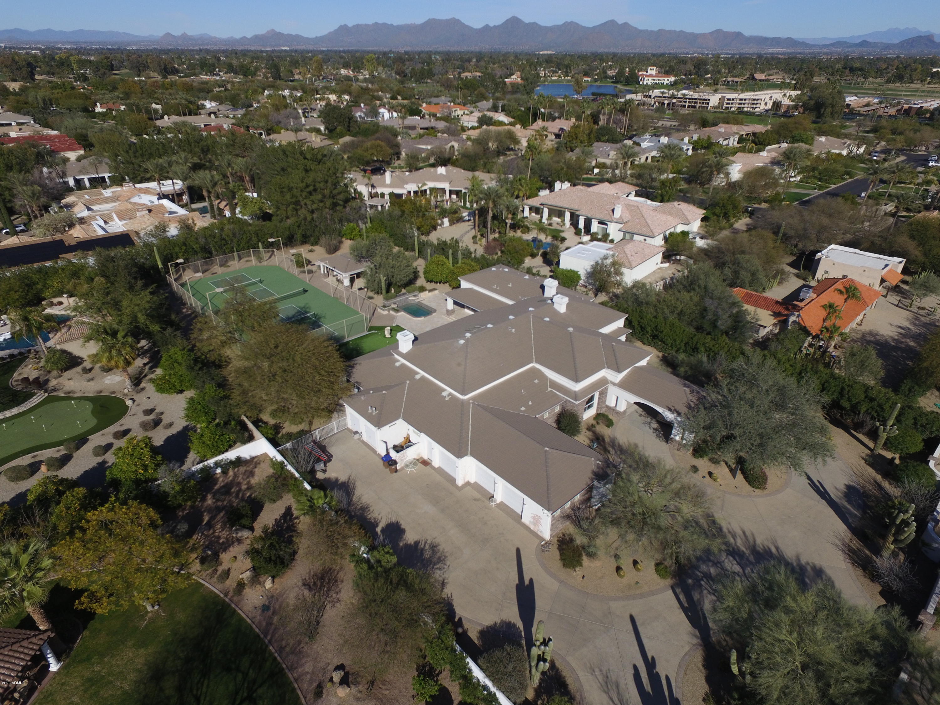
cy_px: 352
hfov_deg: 81.7
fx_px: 543
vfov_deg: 66.0
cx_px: 470
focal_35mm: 20
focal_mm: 3.61
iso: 100
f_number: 2.8
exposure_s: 1/2008
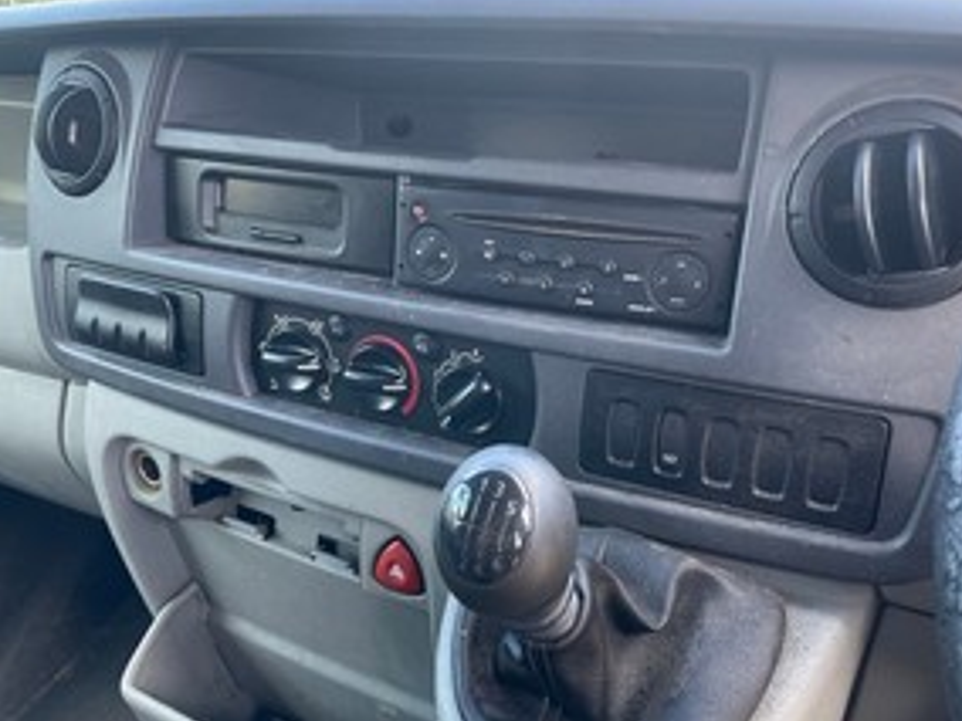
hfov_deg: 56.8
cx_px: 481
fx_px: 889
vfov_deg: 44.2
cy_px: 355
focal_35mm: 32
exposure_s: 1/103
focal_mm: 4.2
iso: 125
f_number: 1.6
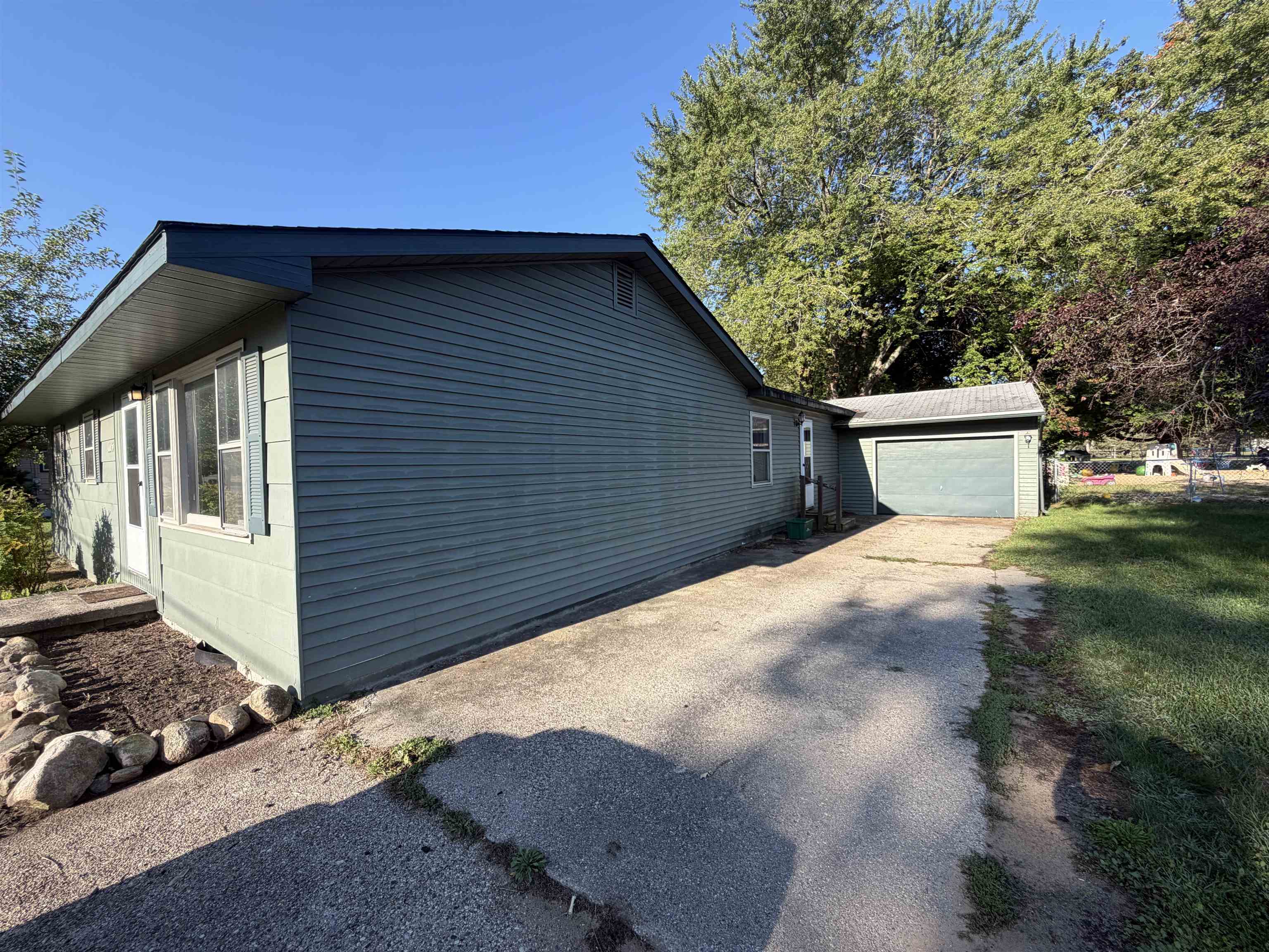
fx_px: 513
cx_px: 634
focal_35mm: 14
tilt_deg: -1.4
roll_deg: +1.7
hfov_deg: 102.1
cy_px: 476
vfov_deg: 85.7
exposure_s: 1/535
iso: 40
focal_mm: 2.22
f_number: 2.2
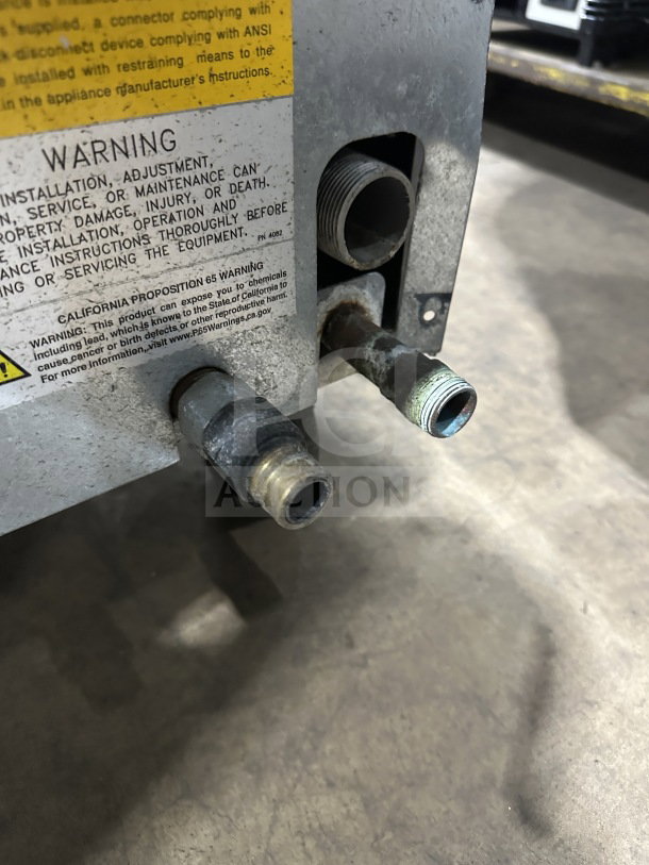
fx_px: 600
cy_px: 432
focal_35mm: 24
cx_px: 324
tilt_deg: -37.4
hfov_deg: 56.8
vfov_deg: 71.6
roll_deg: -3.1
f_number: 1.78
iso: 1000
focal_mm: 6.86
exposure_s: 1/48
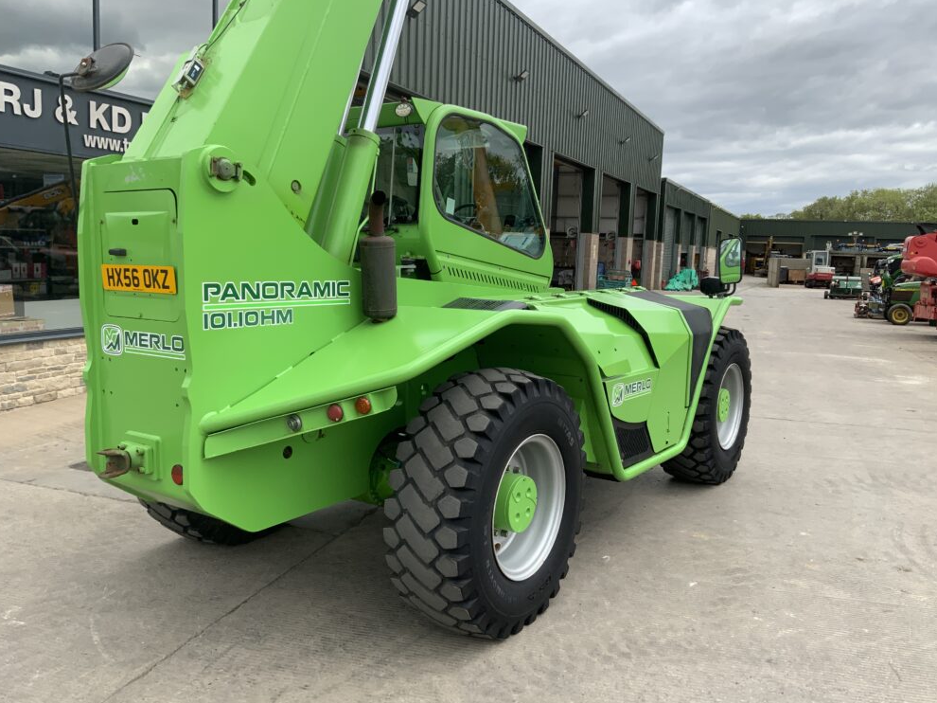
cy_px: 346
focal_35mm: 30
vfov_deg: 46.8
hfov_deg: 60.0
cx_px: 473
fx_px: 812
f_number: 1.8
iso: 16
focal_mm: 3
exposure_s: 1/829
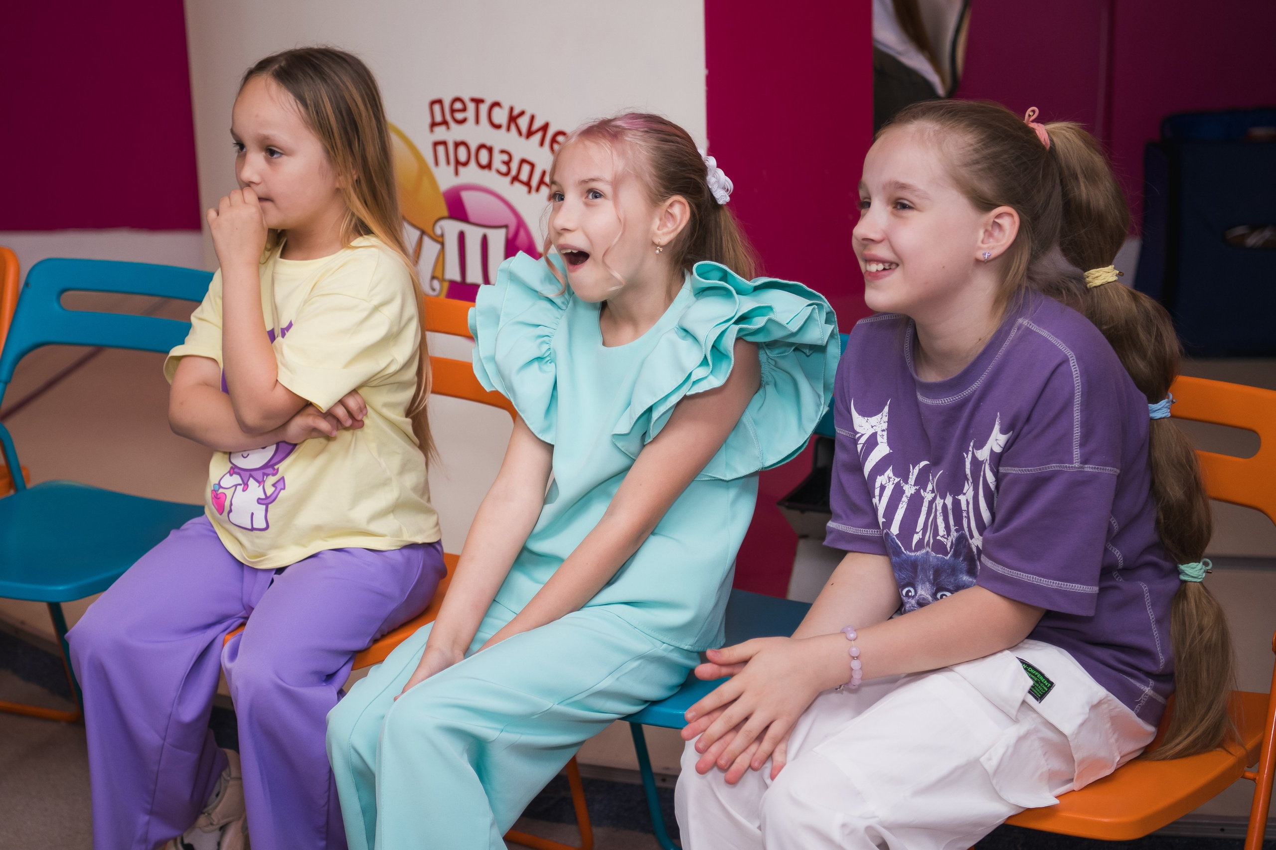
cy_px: 384
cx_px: 491
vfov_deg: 19.0
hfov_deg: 28.1
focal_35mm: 72
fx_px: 2540
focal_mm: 58
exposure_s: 1/160
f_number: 2.8
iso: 400
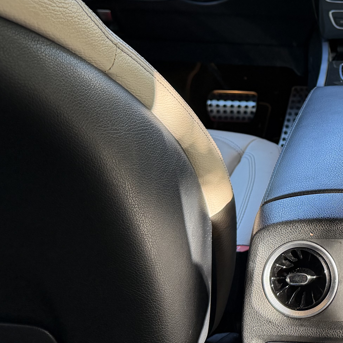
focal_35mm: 62
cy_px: 93
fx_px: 695
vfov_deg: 27.4
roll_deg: -1.2
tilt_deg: -22.8
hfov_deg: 24.9
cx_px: 417
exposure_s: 1/101
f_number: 1.78
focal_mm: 6.76
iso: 200
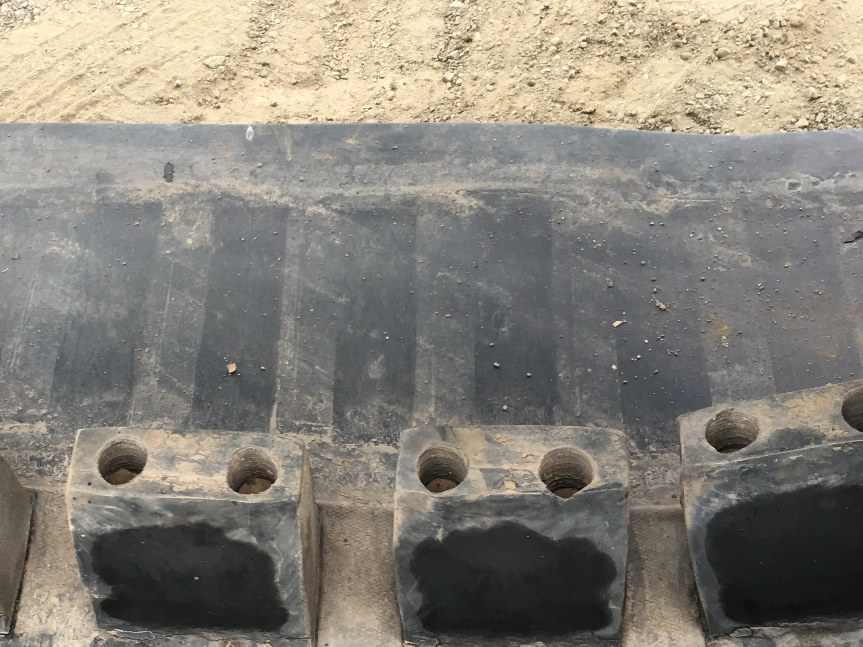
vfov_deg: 29.6
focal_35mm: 48
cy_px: 513
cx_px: 276
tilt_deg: -58.9
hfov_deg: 39.1
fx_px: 1197
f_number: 2.2
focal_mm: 4.15
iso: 25
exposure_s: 1/40
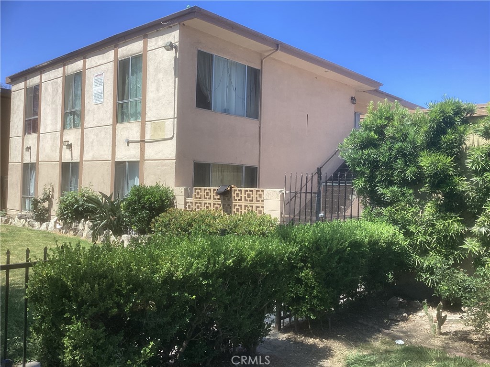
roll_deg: -1.0
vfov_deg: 45.4
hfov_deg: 58.4
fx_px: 439
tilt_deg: +0.9
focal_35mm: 31
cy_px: 184
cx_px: 245
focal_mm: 3.3
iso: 25
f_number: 2.4
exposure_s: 1/762
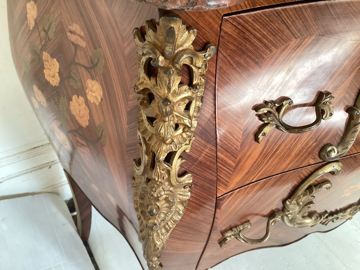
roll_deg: -6.8
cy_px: 135
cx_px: 180
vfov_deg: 45.4
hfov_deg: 58.4
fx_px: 322
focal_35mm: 31
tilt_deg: -41.9
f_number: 2.4
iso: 160
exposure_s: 1/60
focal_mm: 3.3
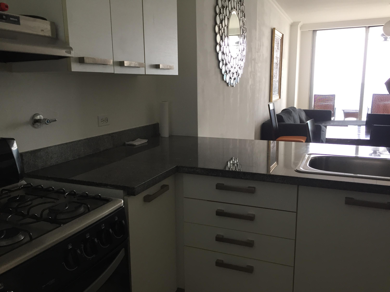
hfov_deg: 61.7
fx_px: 327
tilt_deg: -11.4
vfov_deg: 48.2
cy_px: 146
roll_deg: +1.4
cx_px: 195
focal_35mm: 29
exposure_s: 1/30
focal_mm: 4.15
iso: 32
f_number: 2.2
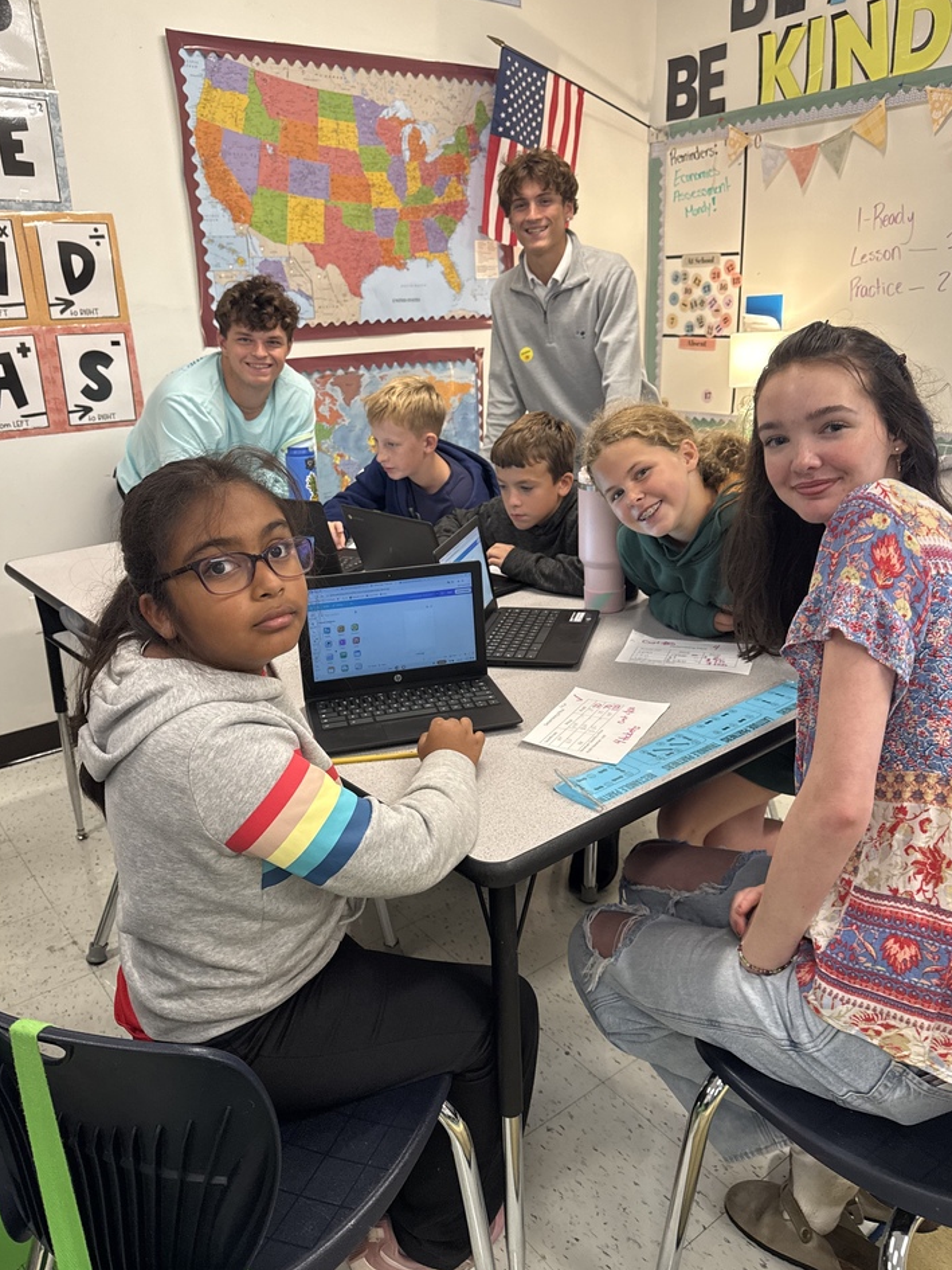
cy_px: 626
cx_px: 490
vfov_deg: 67.3
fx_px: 953
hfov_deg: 53.1
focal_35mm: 26
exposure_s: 1/60
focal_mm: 6.76
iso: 250
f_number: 1.78
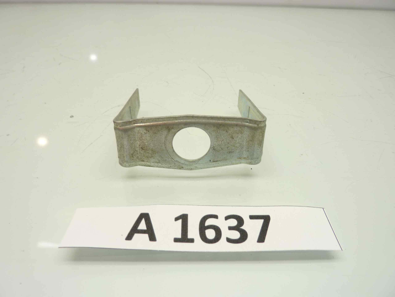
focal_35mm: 25
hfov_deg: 69.4
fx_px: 285
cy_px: 148
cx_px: 198
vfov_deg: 54.9
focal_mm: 4.1
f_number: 3.3
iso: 80
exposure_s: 1/20
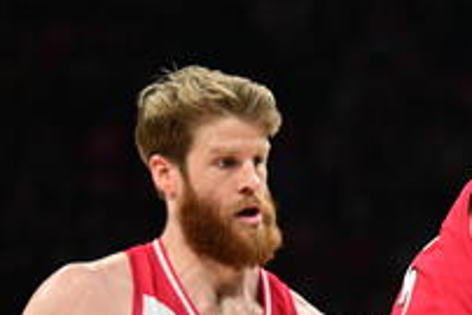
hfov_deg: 3.5
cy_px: 658
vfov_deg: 2.4
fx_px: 7597
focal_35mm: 579
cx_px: 785
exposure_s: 1/1250
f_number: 3.2
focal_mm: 130
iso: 2000
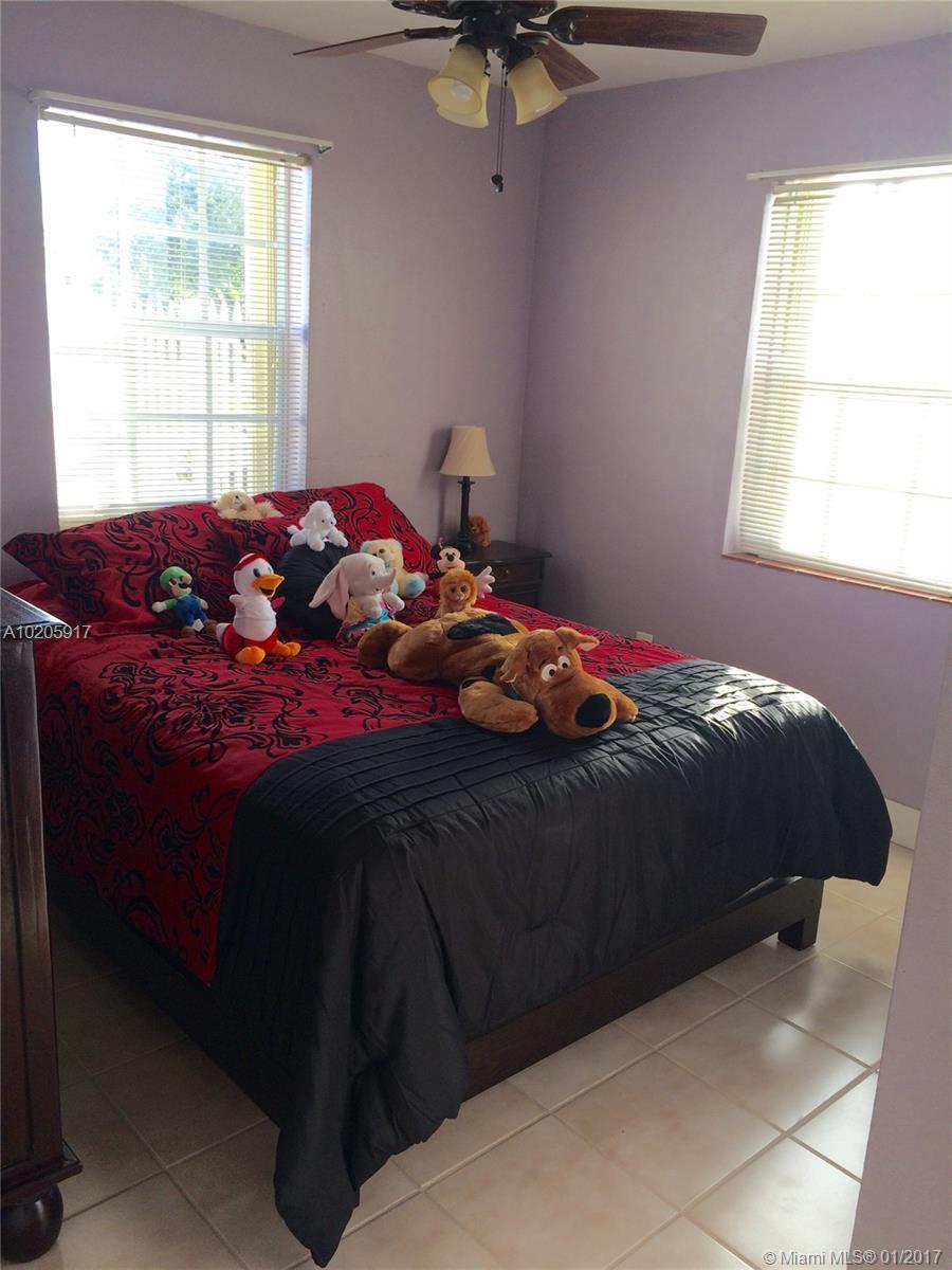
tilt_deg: -16.4
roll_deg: -2.6
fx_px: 1063
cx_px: 476
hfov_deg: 48.2
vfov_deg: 61.7
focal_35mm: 29
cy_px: 635
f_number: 2.2
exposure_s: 1/60
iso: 32
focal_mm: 4.15
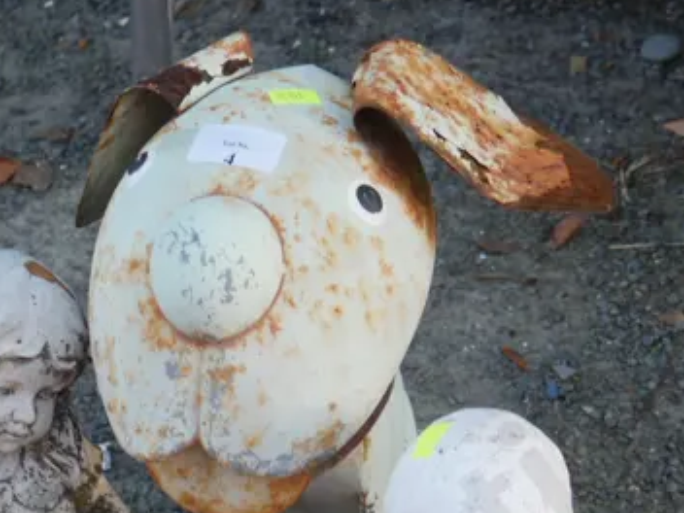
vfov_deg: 14.5
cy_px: 616
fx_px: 1956
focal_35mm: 99
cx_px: 379
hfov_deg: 19.8
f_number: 4
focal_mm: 17
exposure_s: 1/100
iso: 200
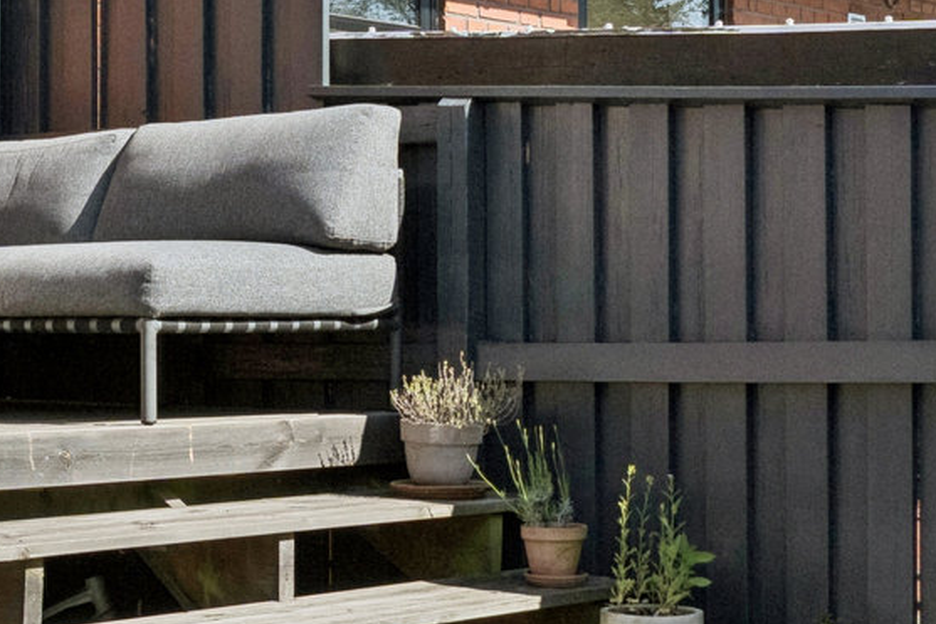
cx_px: 723
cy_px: 362
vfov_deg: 14.1
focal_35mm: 97
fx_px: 2521
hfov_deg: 20.8
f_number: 5.6
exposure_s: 1/2000
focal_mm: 18
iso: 400
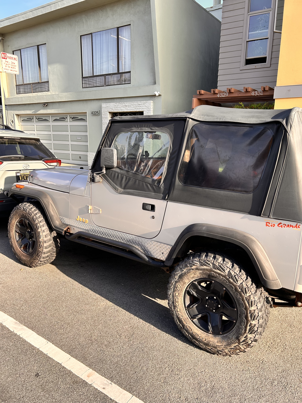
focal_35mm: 26
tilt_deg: -13.7
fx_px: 302
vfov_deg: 67.3
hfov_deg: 53.1
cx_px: 151
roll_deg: -0.9
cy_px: 202
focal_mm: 5.7
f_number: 1.5
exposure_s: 1/808
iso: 50
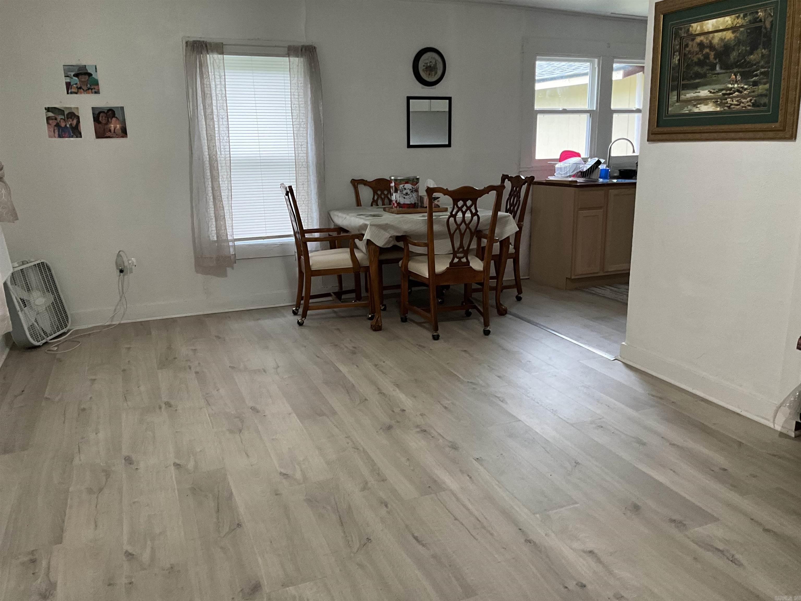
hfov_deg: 61.7
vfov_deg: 48.2
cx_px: 400
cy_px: 300
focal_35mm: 29
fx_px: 671
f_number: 1.8
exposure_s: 1/60
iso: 160
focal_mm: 3
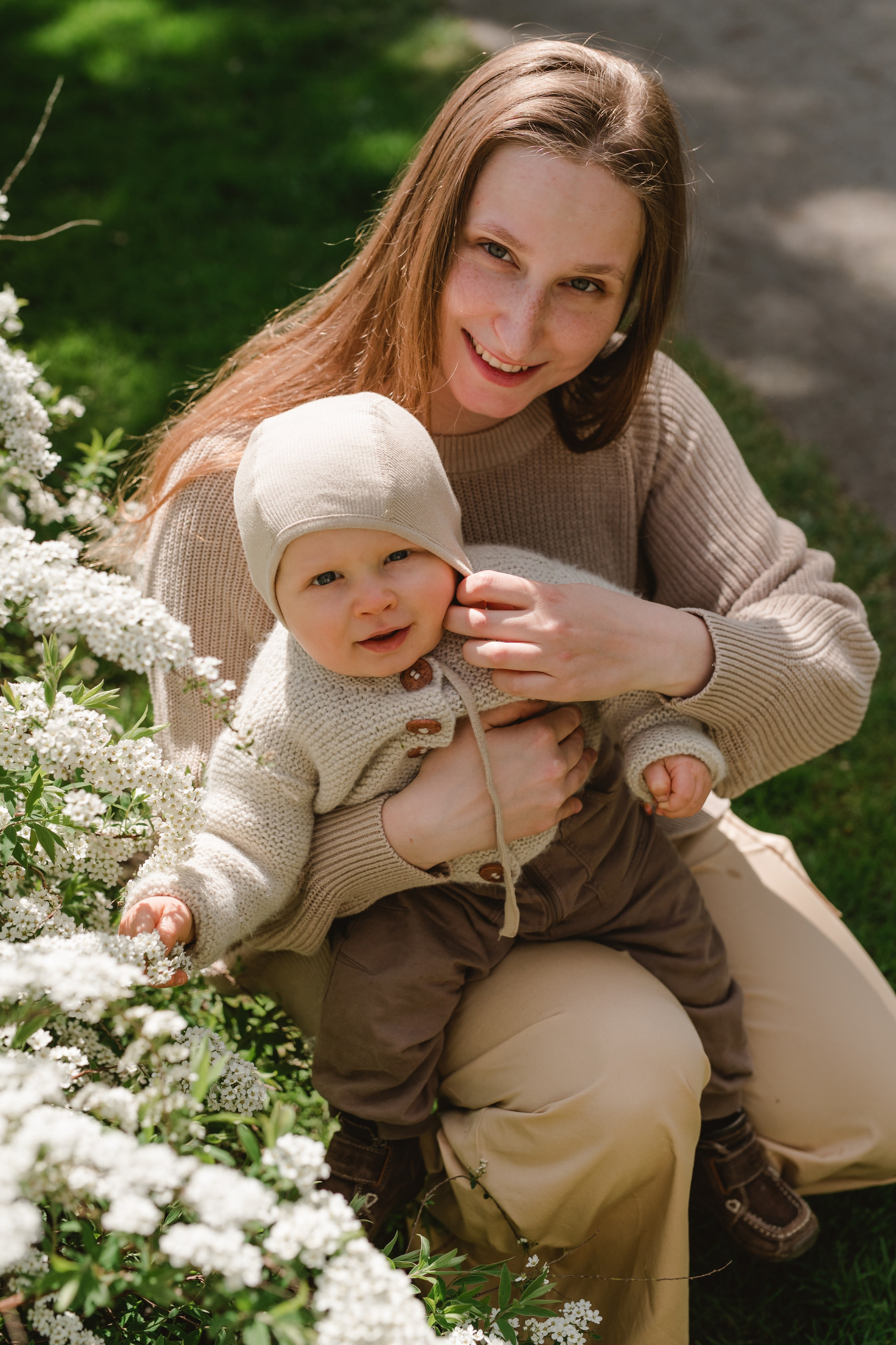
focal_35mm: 50
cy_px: 672
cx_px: 448
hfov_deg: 27.0
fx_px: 1868
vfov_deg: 39.6
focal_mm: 50
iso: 200
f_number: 3.5
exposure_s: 1/2500
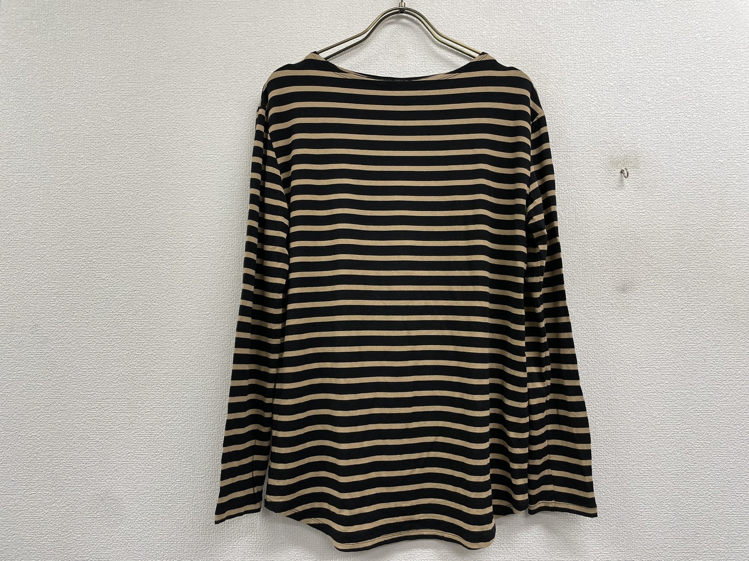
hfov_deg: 67.3
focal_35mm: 26
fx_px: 563
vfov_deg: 53.1
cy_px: 280
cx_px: 374
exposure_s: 1/121
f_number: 1.6
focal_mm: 4.2
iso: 100
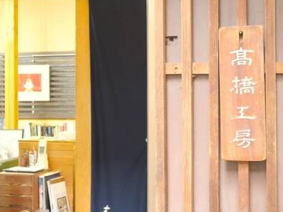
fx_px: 531
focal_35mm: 65
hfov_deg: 29.8
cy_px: 100
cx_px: 143
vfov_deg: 22.6
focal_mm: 20
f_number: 5.6
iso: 1600
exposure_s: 1/6
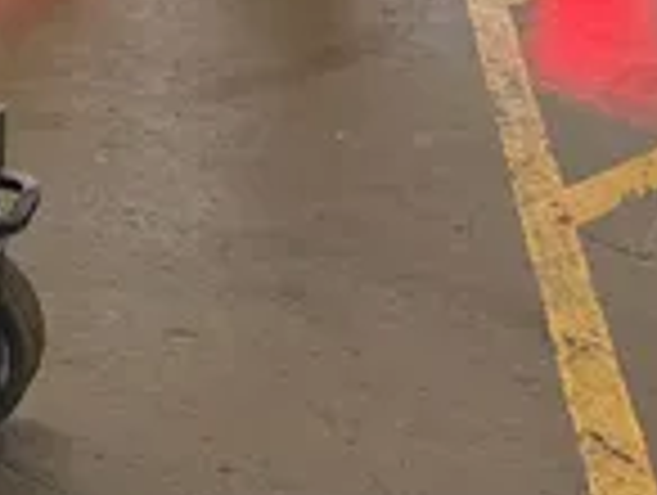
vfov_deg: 14.4
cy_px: -164
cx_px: -274
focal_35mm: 98
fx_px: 1863
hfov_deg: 18.2
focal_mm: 5.96
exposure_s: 1/61
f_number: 1.6
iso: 125
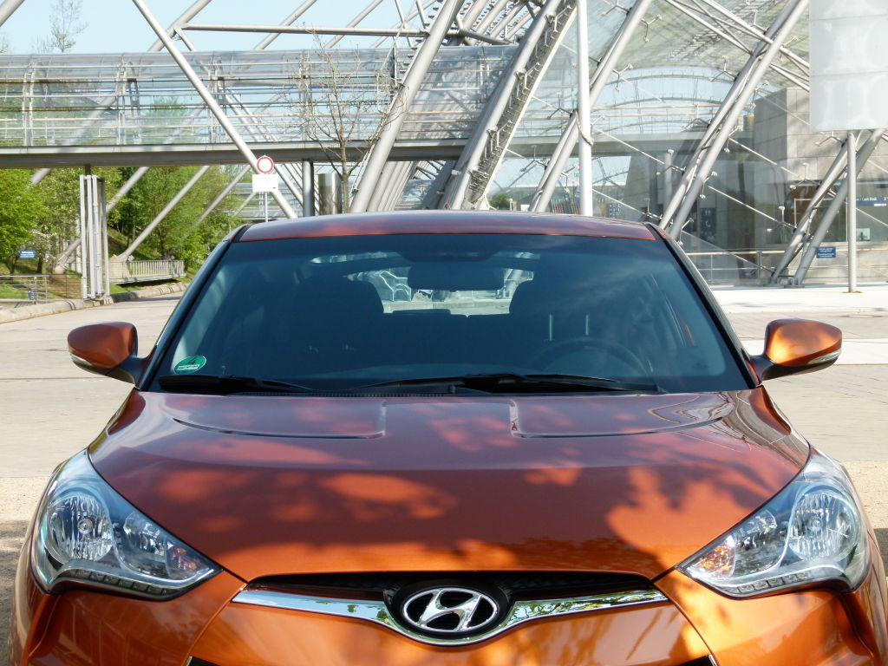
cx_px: 444
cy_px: 333
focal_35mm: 77
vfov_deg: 19.1
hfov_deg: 25.3
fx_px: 1975
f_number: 4
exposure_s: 1/500
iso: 100
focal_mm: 13.8
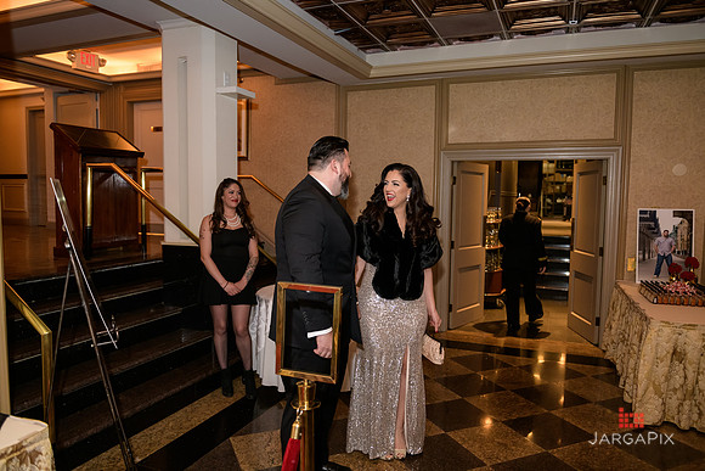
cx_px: 352
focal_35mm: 26
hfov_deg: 69.4
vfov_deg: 49.6
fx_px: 509
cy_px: 236
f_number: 3.2
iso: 1600
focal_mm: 26
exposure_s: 1/125
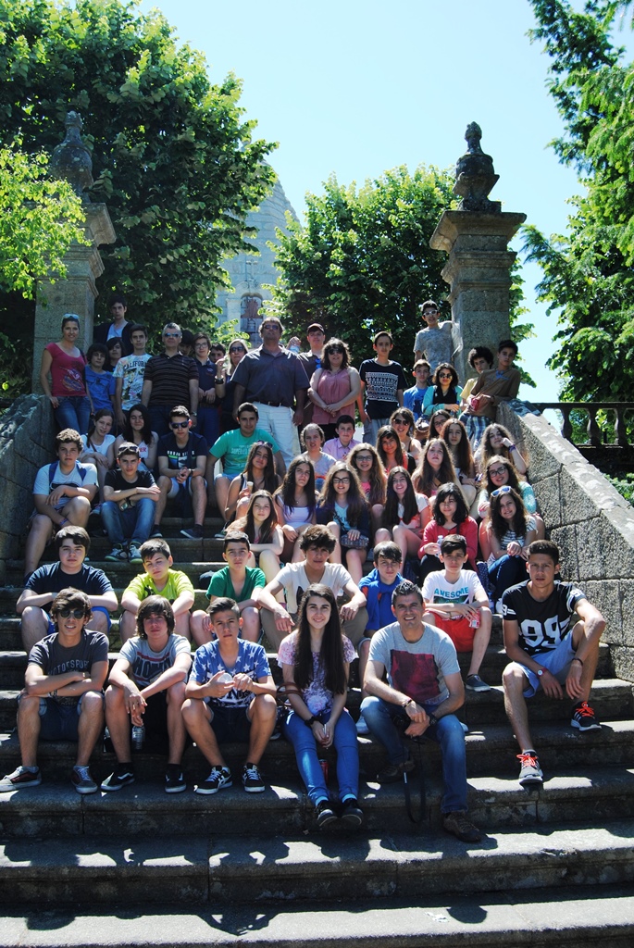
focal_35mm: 34
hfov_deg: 38.4
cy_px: 474
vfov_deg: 55.1
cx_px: 317
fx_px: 909
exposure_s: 1/160
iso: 100
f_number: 6.3
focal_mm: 23
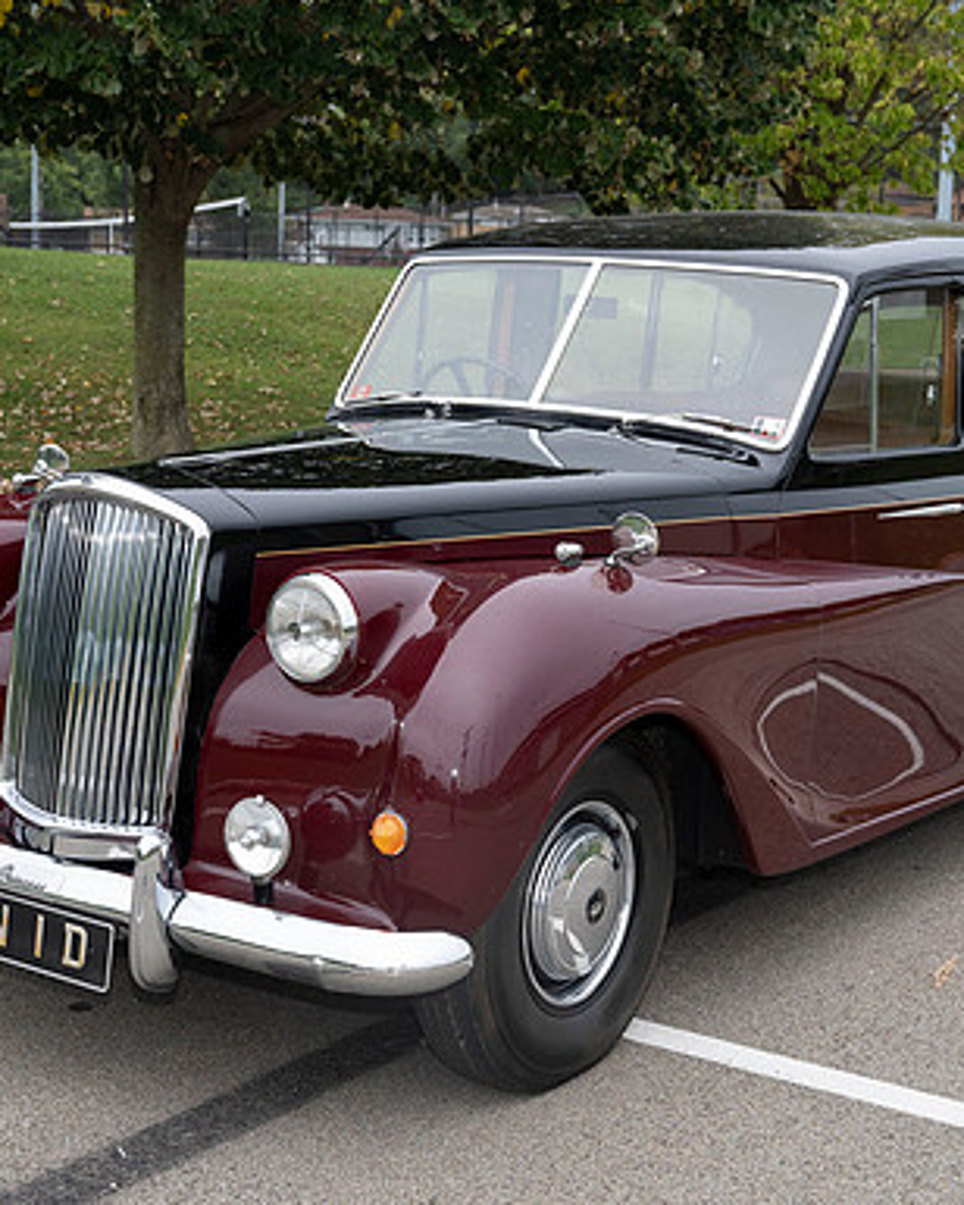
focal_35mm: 58
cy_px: 602
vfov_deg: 32.5
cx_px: 523
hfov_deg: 26.2
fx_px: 2068
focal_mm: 41
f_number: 5.6
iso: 400
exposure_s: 1/500
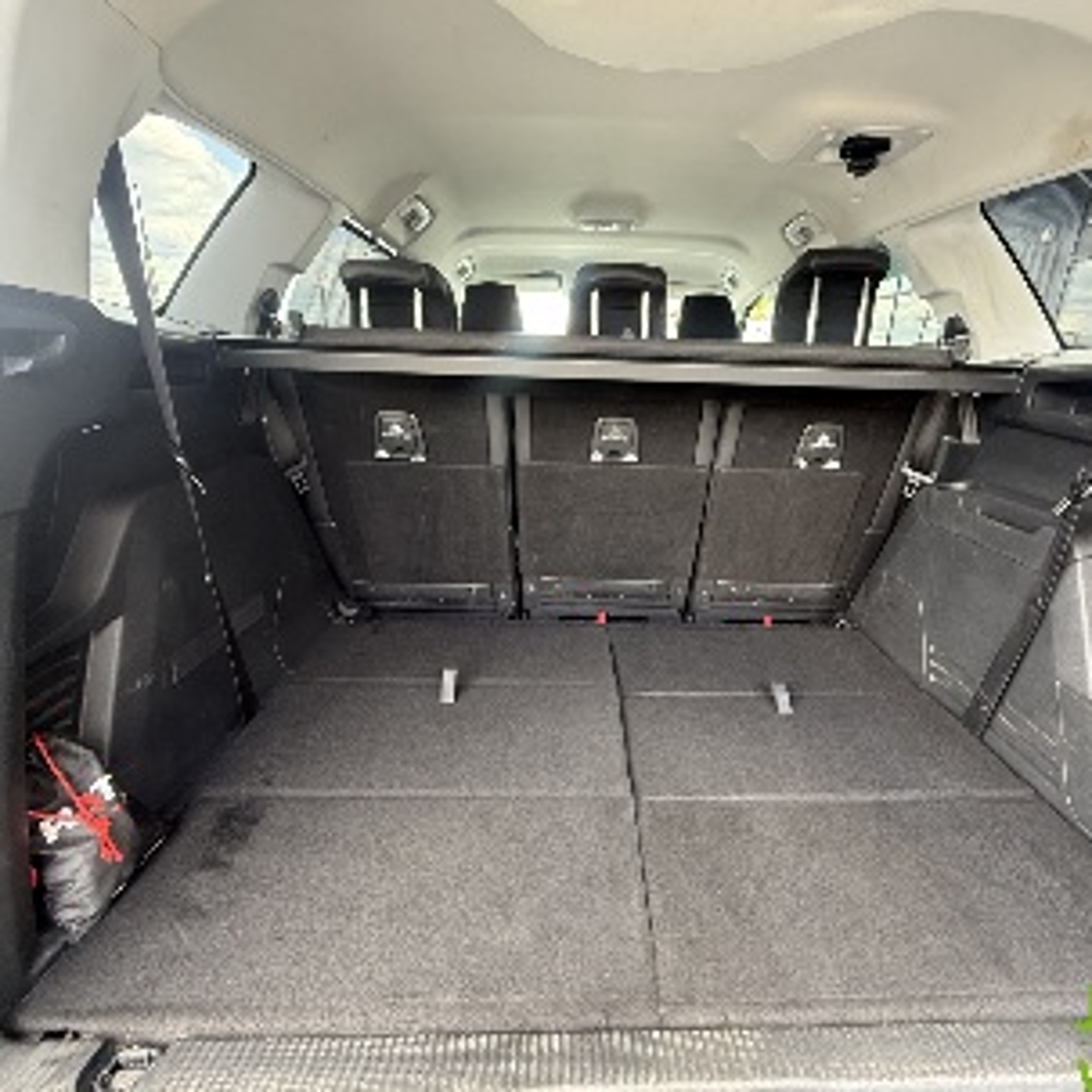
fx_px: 607
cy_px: 559
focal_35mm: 17
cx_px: 605
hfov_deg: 83.7
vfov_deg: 84.0
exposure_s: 1/76
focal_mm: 2.22
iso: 320
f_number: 2.2
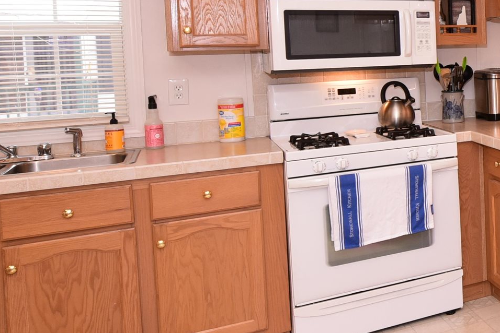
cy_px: 74
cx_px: 637
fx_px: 625
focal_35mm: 45
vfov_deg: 29.3
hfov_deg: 33.2
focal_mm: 14
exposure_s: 1/60
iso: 800
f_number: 6.3
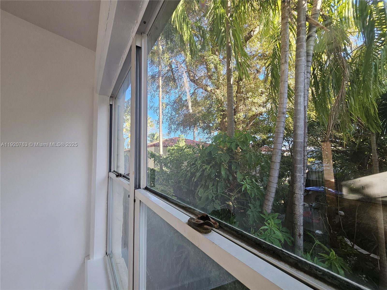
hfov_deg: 106.2
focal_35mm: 13
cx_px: 194
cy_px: 145
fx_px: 145
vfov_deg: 89.9
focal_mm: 1.74
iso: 50
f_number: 2.2
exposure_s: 1/120
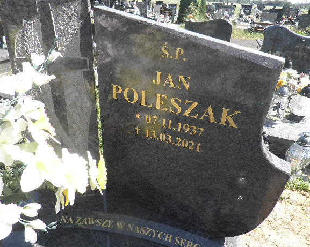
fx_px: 238
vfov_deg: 54.9
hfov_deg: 66.0
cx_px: 160
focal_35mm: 26
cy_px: 128
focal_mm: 4.3
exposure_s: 1/320
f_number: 3.3
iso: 64
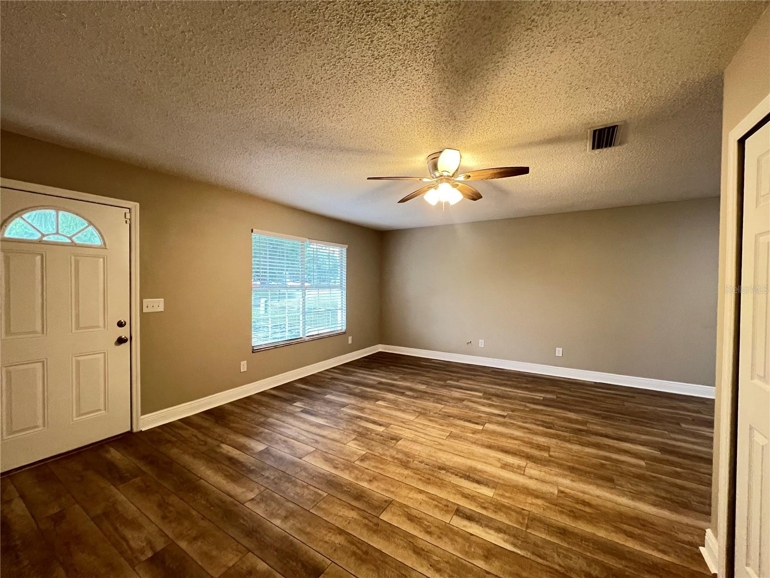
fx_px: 289
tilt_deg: -0.9
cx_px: 385
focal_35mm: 13
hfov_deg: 106.2
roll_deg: -0.2
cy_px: 289
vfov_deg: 89.9
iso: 640
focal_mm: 1.57
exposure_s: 1/60
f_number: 1.8
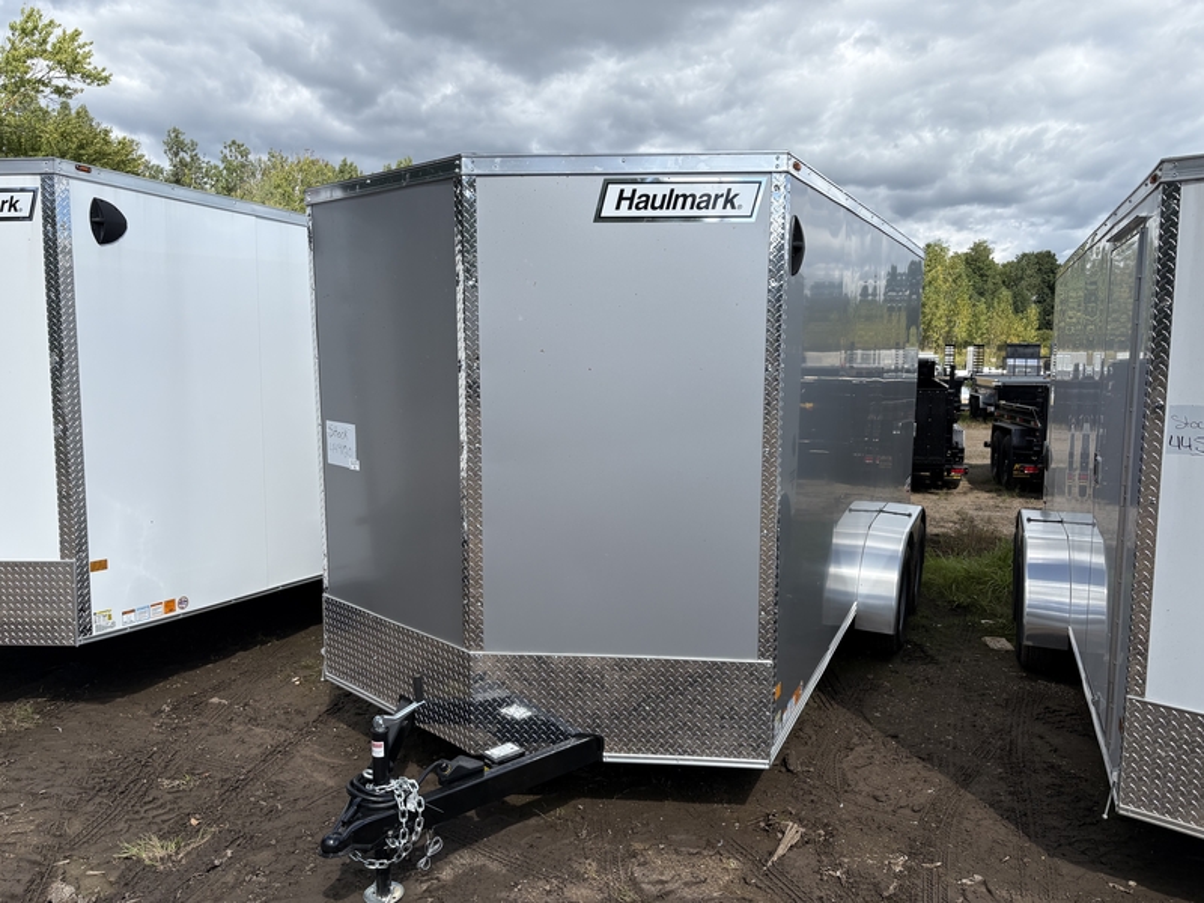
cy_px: 452
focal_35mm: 26
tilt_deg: -3.2
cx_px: 602
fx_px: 904
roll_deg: +2.1
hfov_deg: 67.3
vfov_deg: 53.1
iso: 50
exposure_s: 1/2985
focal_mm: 5.96
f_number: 1.6
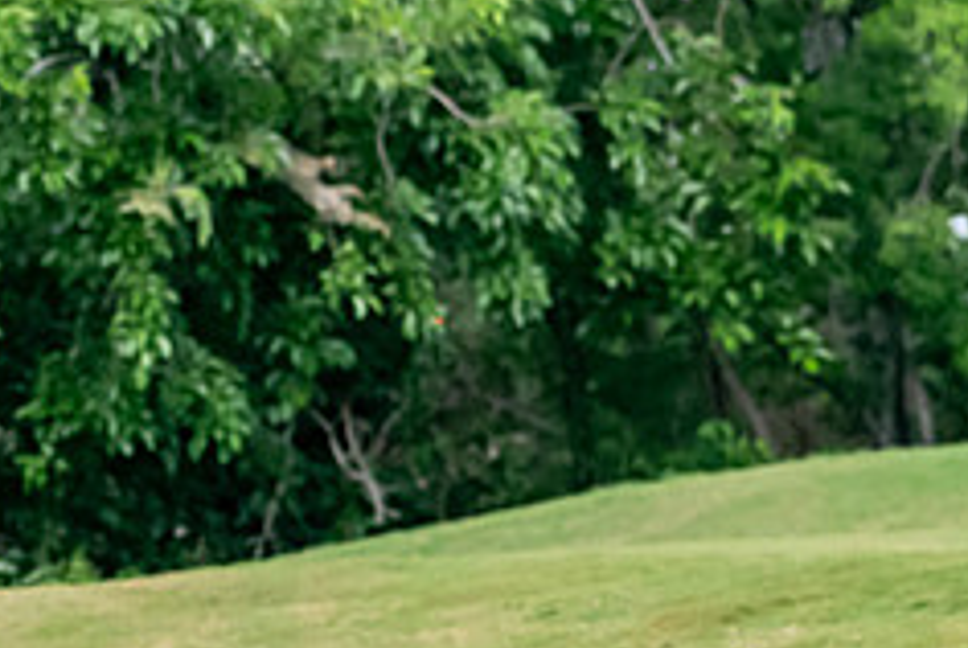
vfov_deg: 1.9
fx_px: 19815
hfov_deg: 2.8
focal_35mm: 736
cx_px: 1165
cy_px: 502
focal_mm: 200
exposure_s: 1/2000
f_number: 5.6
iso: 2000
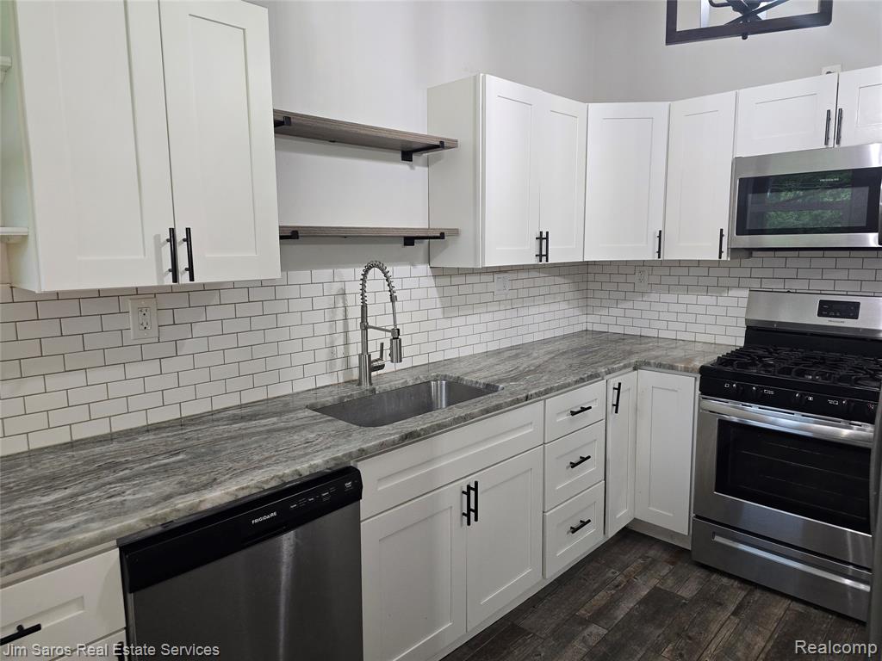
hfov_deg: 73.9
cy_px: 330
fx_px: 586
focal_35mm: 23
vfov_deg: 58.9
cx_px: 441
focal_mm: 6.3
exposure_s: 1/40
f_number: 1.7
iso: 125
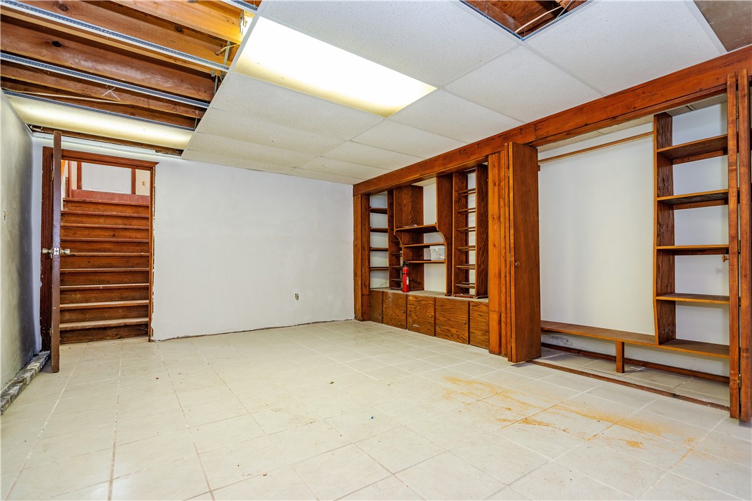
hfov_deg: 96.7
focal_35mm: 16
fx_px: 334
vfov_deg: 73.7
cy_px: 250
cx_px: 376
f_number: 6.3
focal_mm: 16
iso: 320
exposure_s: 1/2.5
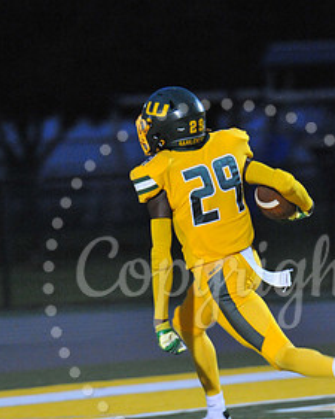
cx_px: 223
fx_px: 8398
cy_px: 277
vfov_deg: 2.9
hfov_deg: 2.3
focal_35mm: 678
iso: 6400
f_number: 6.3
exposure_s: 1/200
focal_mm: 350
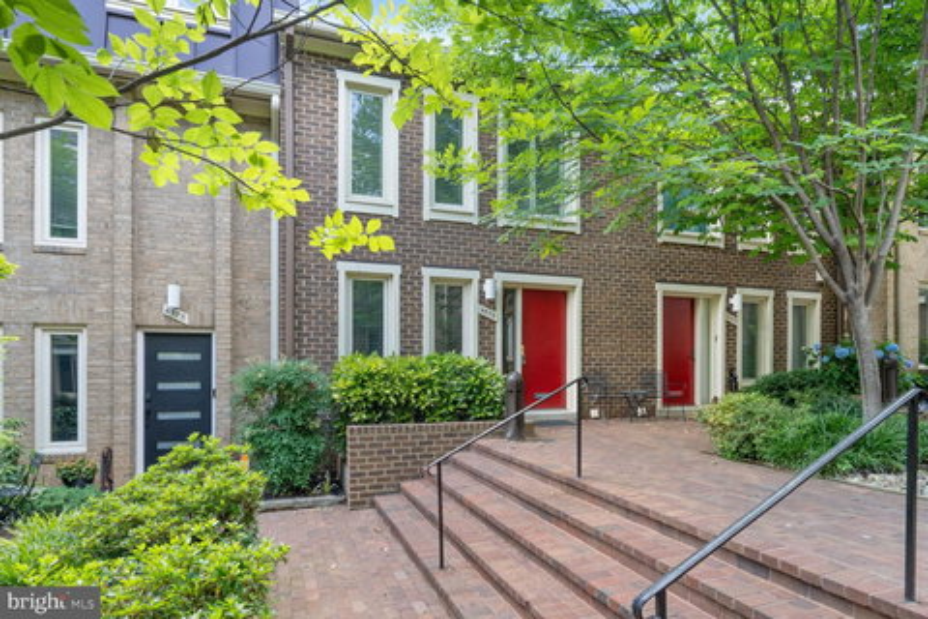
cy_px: 310
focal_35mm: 20
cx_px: 464
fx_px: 516
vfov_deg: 61.9
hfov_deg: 84.0
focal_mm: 20
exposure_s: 1/50
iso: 200
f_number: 8
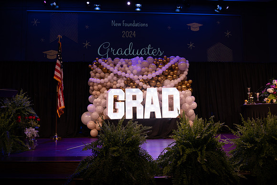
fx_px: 239
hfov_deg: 60.3
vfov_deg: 42.3
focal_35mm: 31
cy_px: 92
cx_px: 138
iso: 500
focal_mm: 31
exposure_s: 1/200
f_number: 4
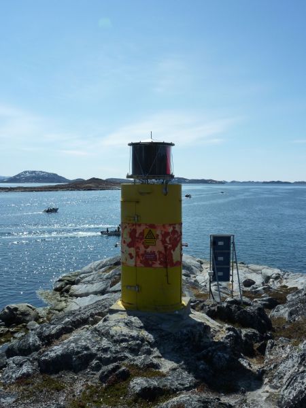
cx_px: 153
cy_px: 204
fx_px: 354
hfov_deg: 46.8
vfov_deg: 60.0
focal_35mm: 30
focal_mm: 5
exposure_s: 1/800
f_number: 5.6
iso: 125
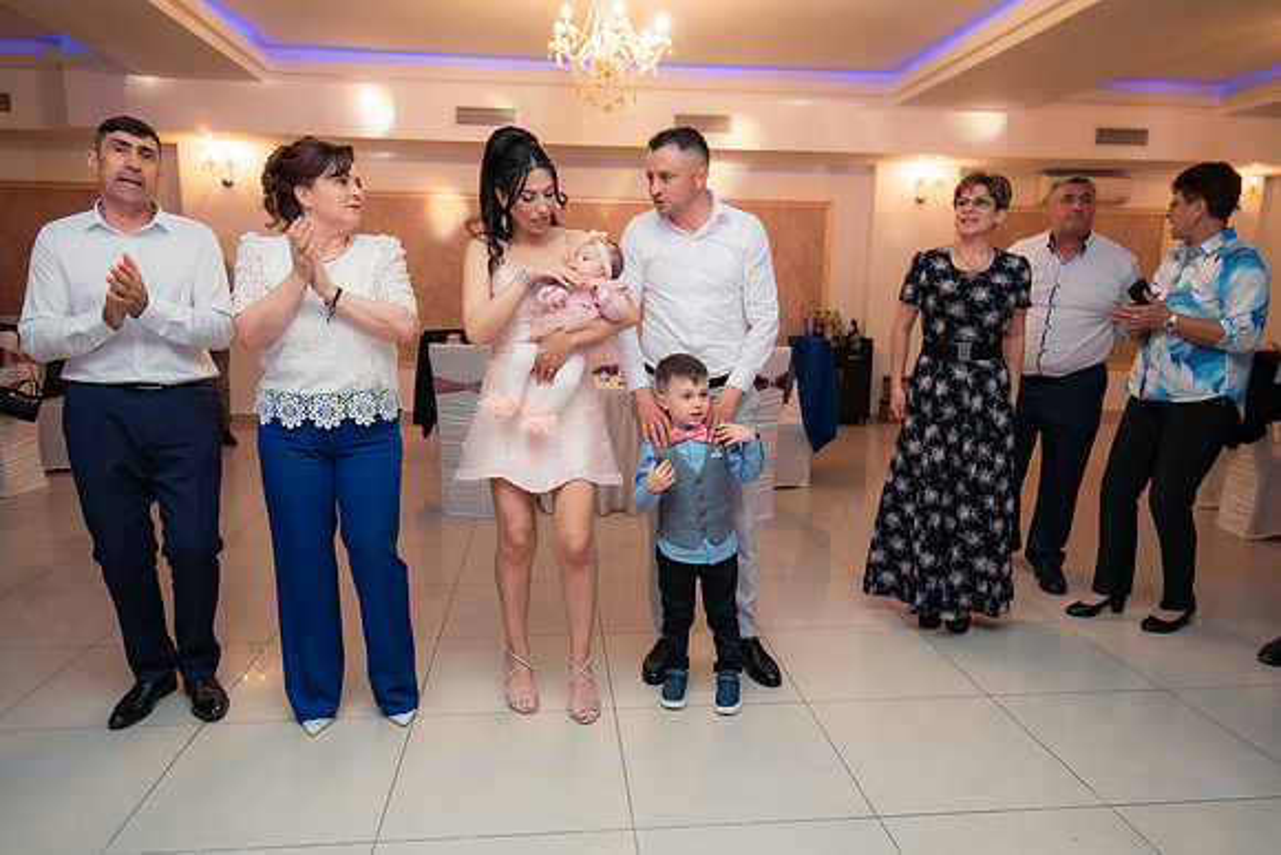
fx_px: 862
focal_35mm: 24
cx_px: 624
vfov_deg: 52.7
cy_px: 467
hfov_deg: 73.2
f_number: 2.8
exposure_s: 1/200
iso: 1600
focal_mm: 20
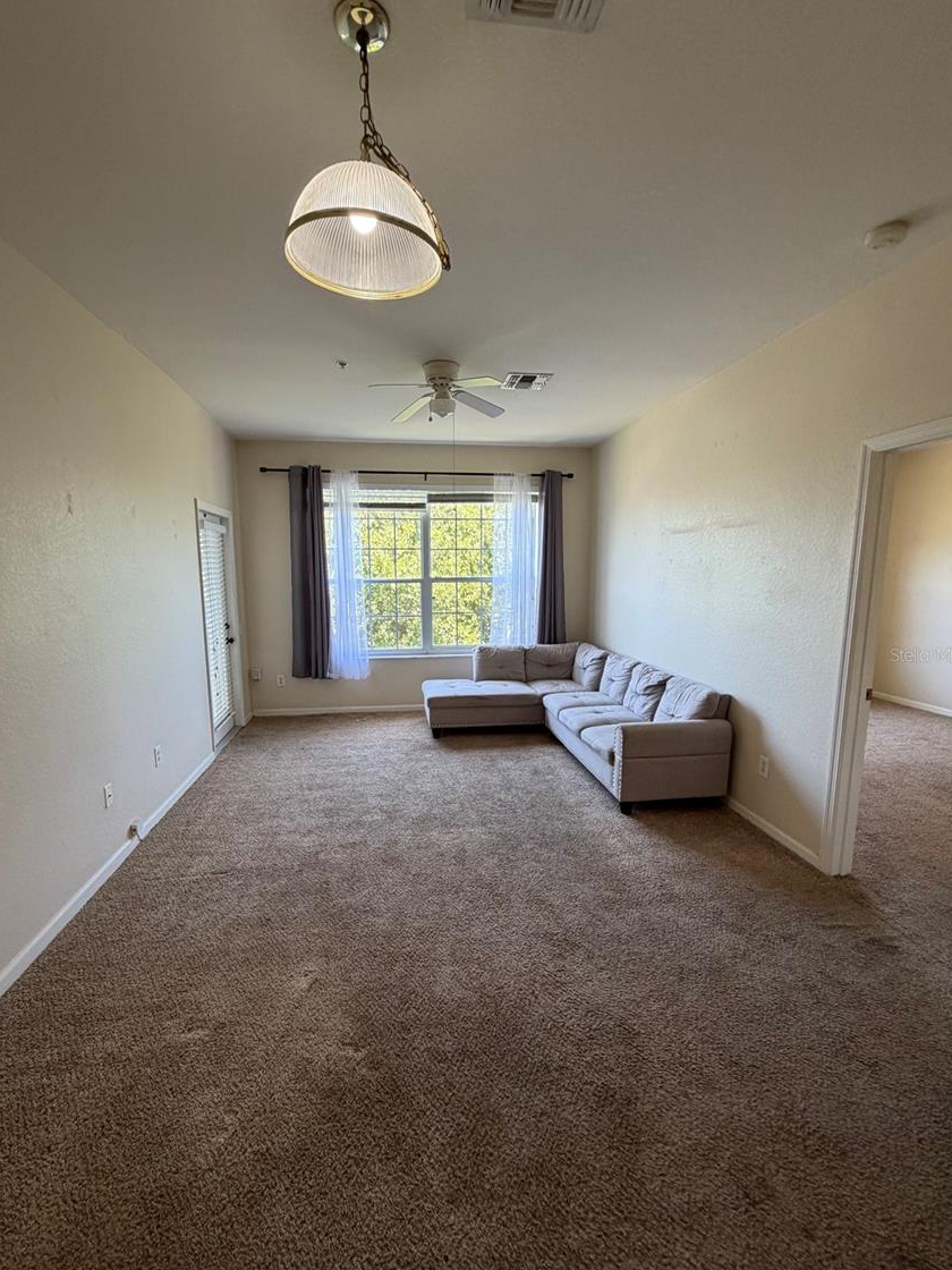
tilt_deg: -5.3
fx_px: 550
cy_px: 654
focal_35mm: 15
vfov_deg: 98.1
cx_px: 460
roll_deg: -0.3
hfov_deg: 81.7
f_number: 2.2
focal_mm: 2.22
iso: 200
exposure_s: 1/120
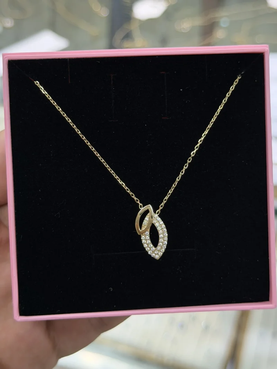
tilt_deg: -37.5
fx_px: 512
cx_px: 138
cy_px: 184
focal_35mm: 48
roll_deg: -1.0
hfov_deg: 30.3
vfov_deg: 39.7
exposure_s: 1/366
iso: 80
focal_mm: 6.76
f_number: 1.78
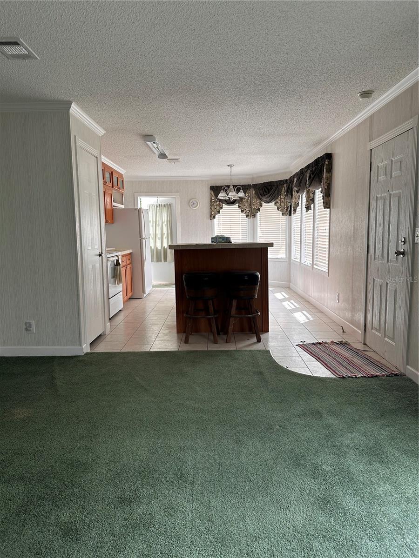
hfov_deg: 56.8
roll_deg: -1.6
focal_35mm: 24
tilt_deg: -4.7
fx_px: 387
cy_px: 279
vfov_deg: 71.6
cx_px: 210
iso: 80
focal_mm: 6.86
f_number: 1.78
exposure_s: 1/121
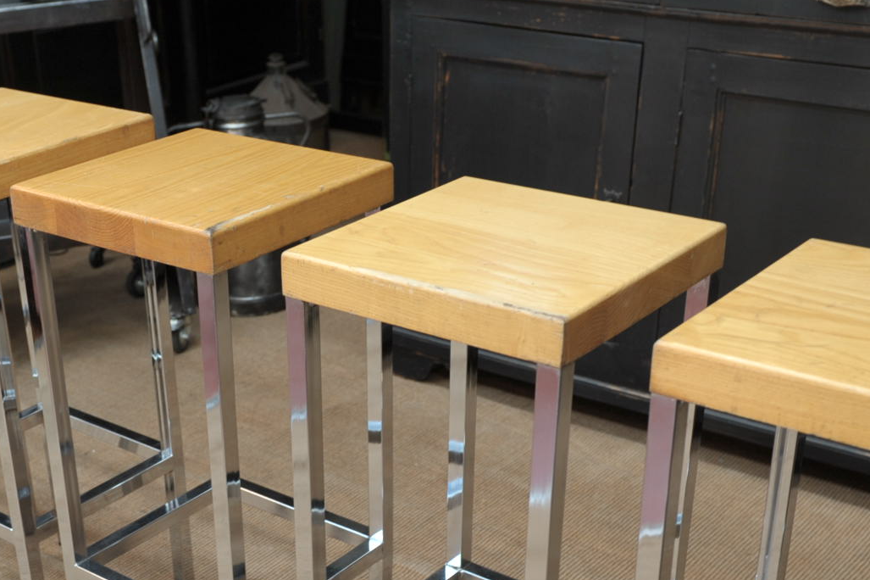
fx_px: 1401
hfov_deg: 34.2
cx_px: 301
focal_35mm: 58
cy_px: 514
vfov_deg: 22.8
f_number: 4
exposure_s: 1/50
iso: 320
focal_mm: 28
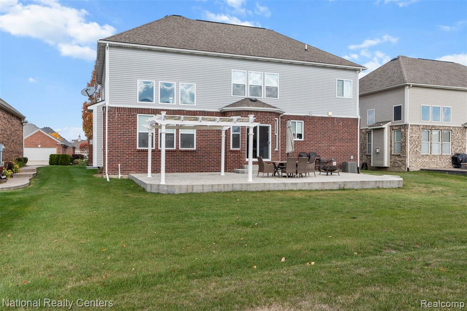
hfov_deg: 63.7
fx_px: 376
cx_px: 234
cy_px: 156
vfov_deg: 44.9
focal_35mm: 29
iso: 100
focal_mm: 29
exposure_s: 1/125
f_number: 8
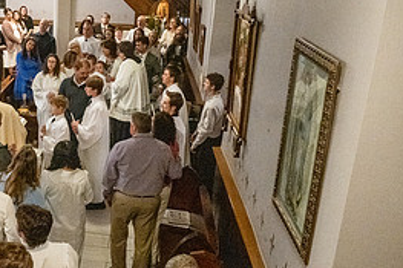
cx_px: 35
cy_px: 123
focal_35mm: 53
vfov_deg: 25.5
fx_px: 593
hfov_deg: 35.2
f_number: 6.3
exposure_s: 1/60
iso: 5000
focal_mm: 24
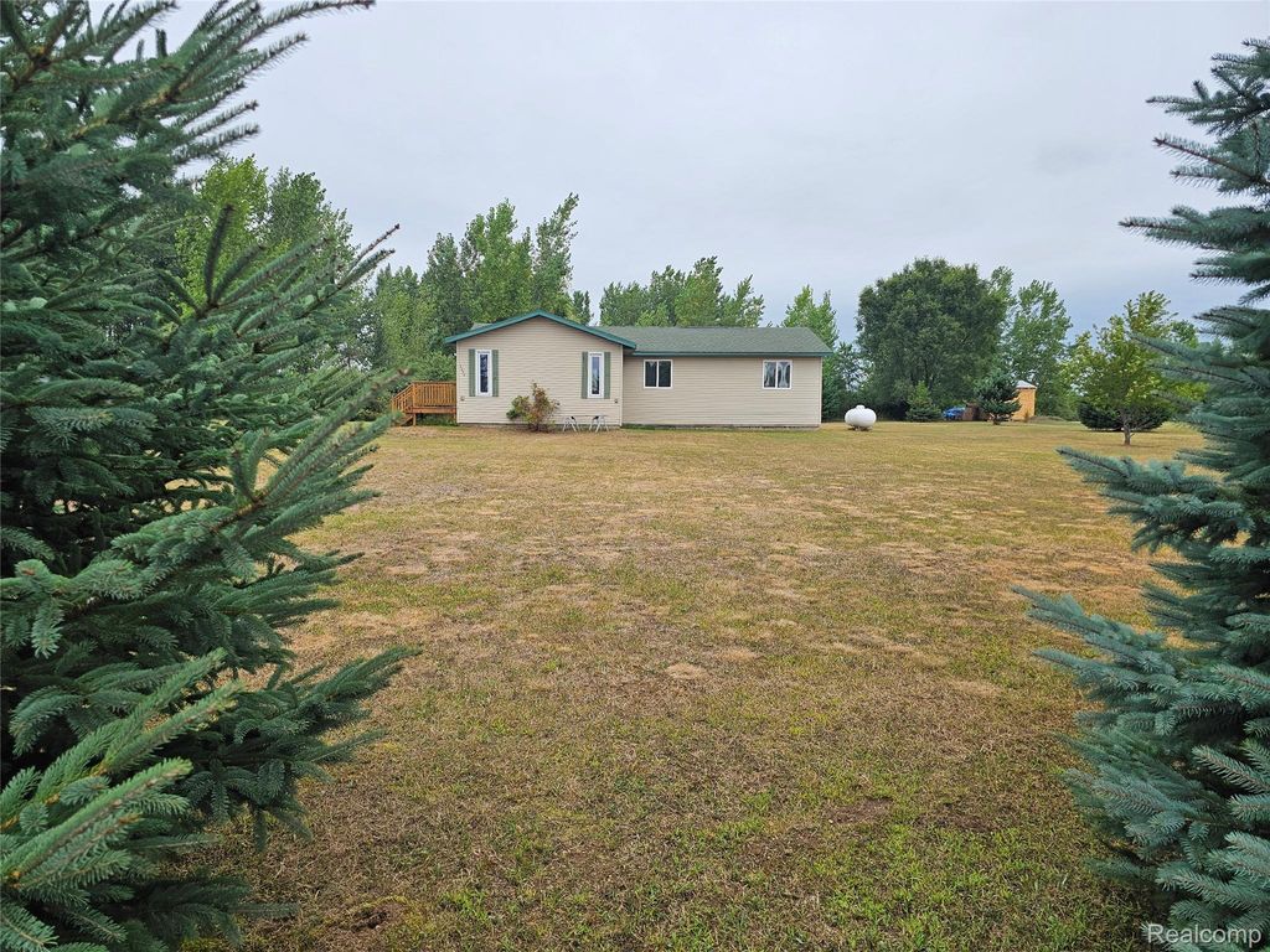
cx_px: 635
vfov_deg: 58.9
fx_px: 844
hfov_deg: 73.9
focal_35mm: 23
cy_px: 476
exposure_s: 1/719
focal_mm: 6.3
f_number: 1.7
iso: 40
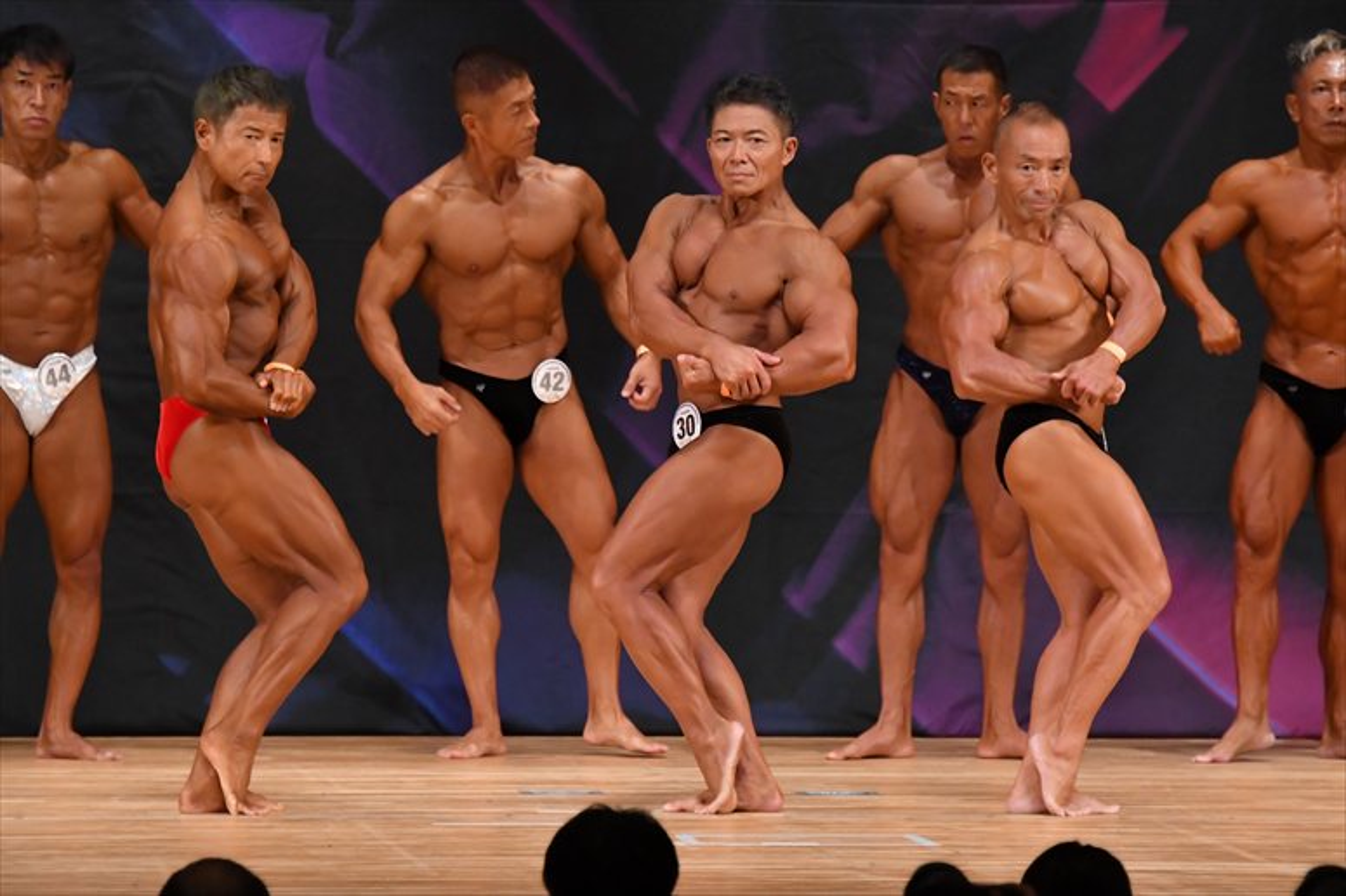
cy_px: 448
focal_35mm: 300
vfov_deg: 4.6
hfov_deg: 6.9
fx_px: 11211
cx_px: 673
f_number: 5.6
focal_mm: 200
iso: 4500
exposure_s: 1/400
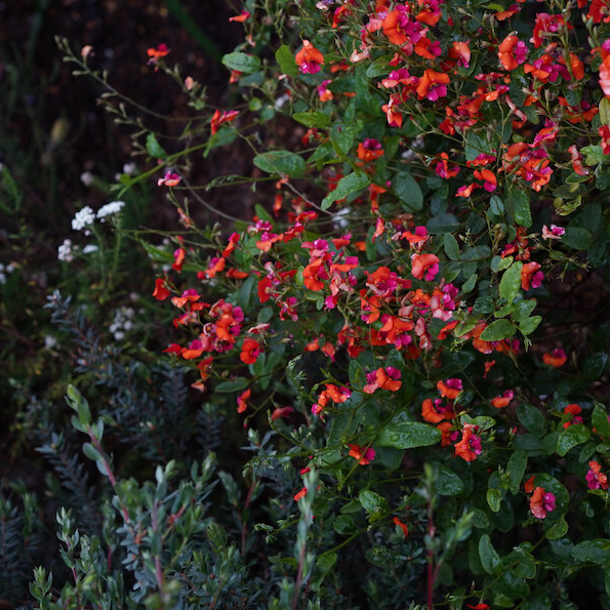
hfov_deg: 26.4
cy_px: 250
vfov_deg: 26.8
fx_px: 1276
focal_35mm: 64
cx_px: 489
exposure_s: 1/60
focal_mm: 35
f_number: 5
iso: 320
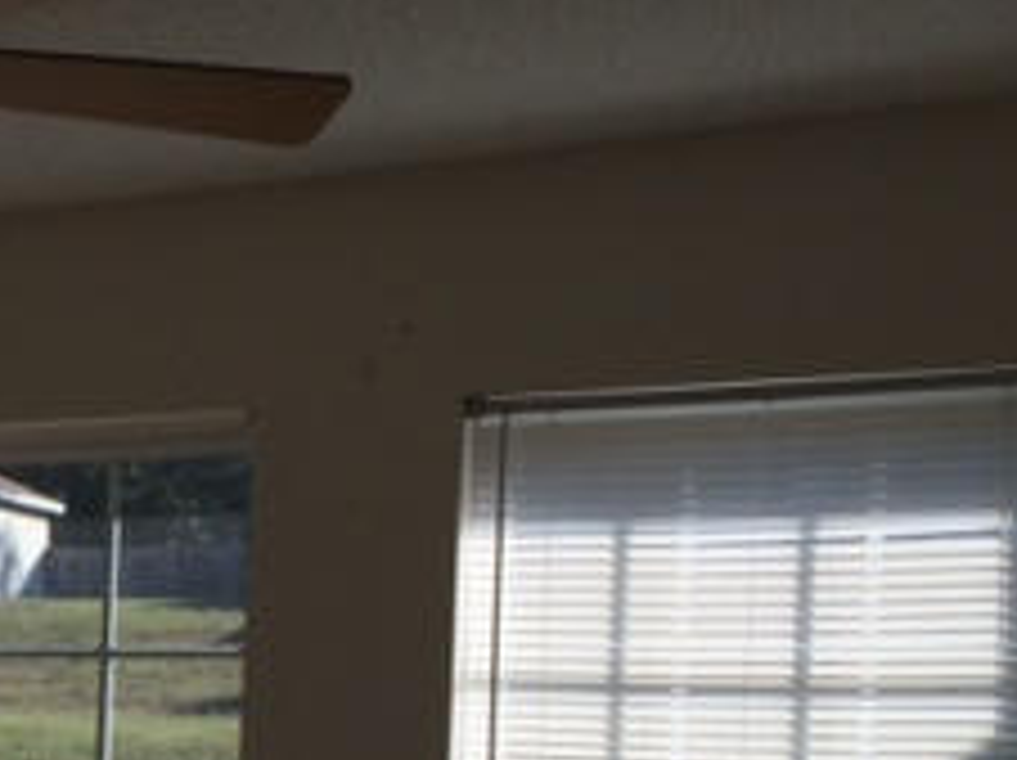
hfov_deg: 21.3
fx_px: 2495
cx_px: -230
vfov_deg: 16.8
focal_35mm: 85
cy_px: 823
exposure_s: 1/1053
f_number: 2.2
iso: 32
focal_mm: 4.12
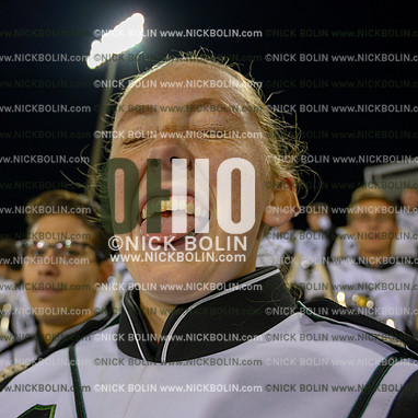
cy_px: 211
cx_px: 177
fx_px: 424
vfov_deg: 52.5
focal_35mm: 31
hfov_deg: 52.3
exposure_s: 1/250
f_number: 4
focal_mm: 24
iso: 2000
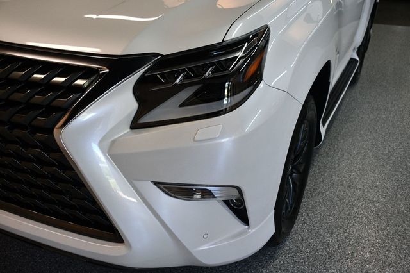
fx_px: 410
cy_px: 136
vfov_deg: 36.8
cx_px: 205
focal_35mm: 36
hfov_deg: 53.2
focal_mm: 24
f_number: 3.8
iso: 800
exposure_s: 1/200
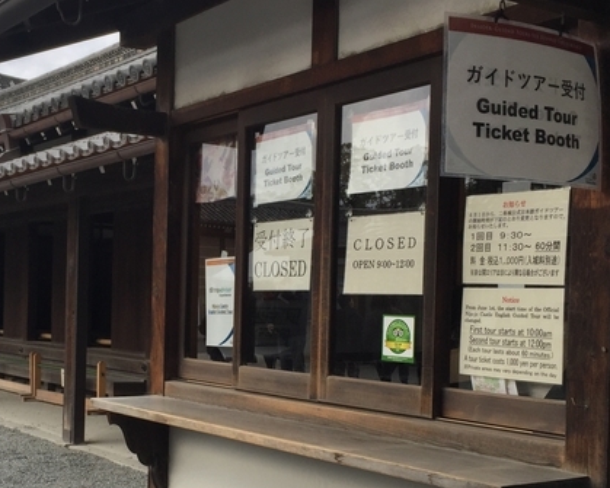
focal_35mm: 54
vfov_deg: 27.9
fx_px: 975
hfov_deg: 34.6
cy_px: 335
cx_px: 229
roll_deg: -2.1
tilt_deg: -0.9
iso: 32
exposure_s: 1/791
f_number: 2.2
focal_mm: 4.15
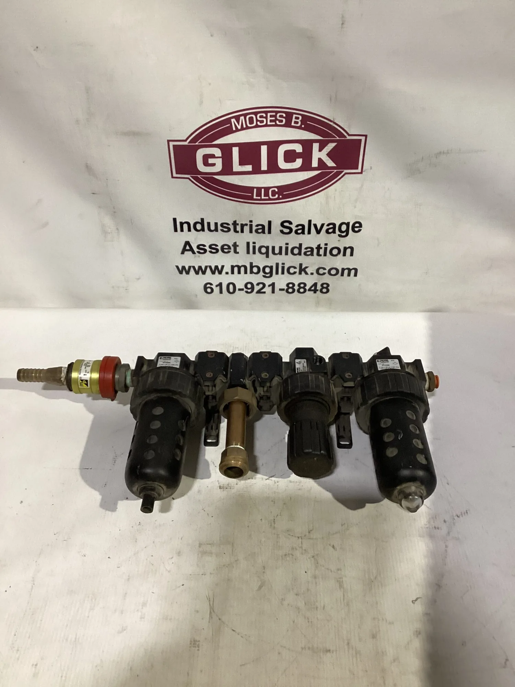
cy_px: 344
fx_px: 615
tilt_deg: -39.9
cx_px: 258
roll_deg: +3.8
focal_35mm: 31
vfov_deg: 58.4
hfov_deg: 45.4
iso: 250
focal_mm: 3.3
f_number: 2.4
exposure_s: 1/50
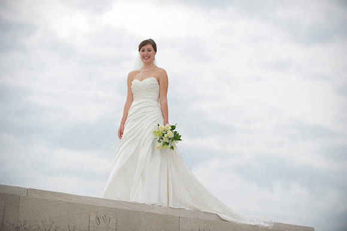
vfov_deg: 13.4
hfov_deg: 20.0
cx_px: 174
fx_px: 983
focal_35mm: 102
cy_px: 116
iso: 160
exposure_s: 1/250
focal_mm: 102
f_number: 2.8
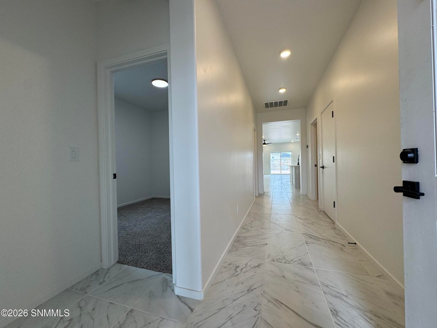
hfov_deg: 102.1
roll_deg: +1.7
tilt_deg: -1.3
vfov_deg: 85.7
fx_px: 177
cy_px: 164
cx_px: 218
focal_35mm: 14
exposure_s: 1/120
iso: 64
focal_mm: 2.22
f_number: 2.2
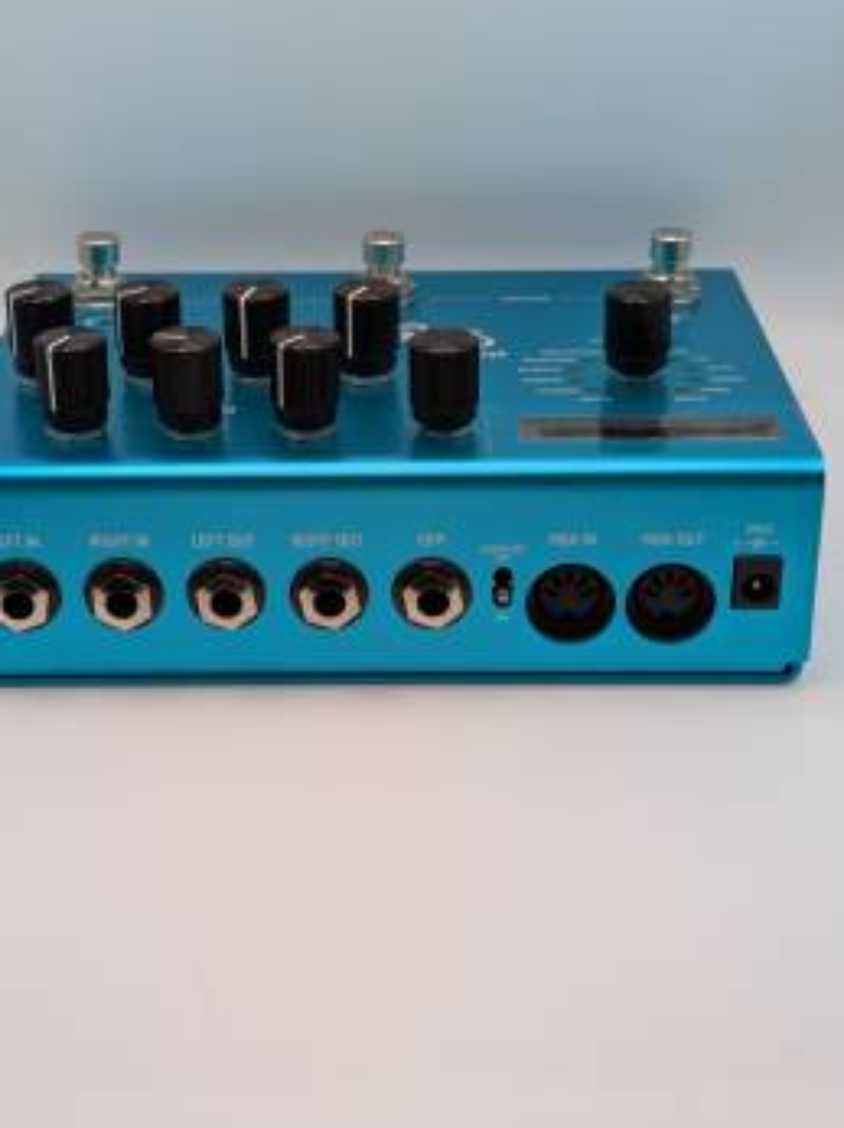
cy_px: 518
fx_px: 1920
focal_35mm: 59
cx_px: 381
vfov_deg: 32.7
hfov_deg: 24.8
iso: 42
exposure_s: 1/143
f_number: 1.89
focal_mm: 5.43
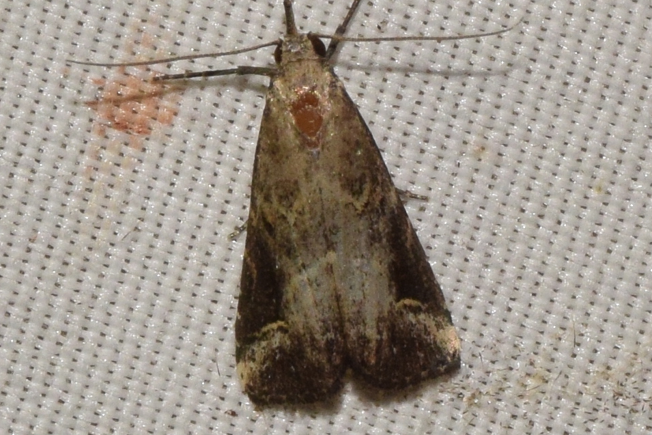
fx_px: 3822
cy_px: 217
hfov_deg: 9.8
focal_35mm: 211
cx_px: 326
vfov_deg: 6.5
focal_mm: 140
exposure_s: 1/160
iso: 500
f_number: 14
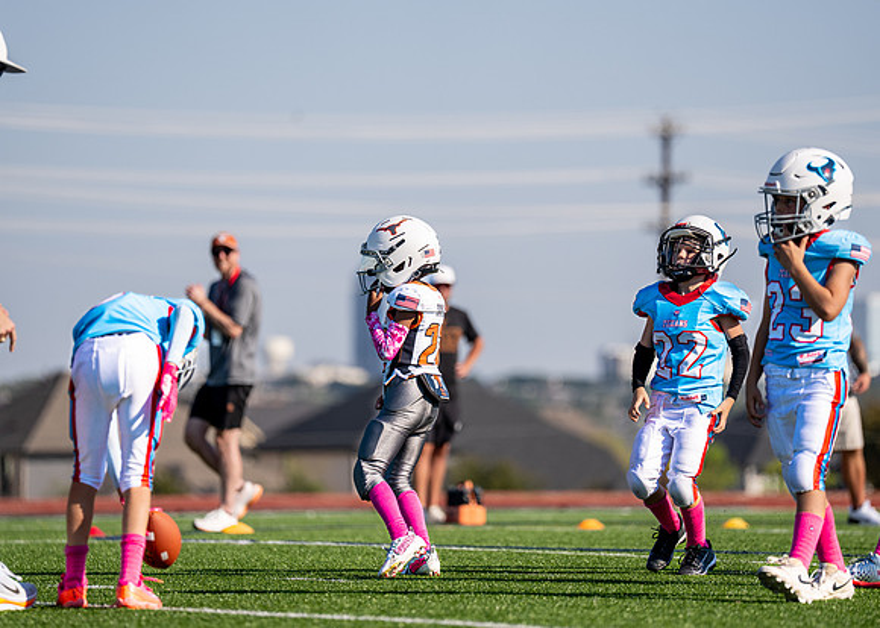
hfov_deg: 8.6
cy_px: 288
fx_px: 5864
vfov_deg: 6.1
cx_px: 444
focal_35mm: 235
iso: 100
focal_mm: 200
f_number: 2.8
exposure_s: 1/2000
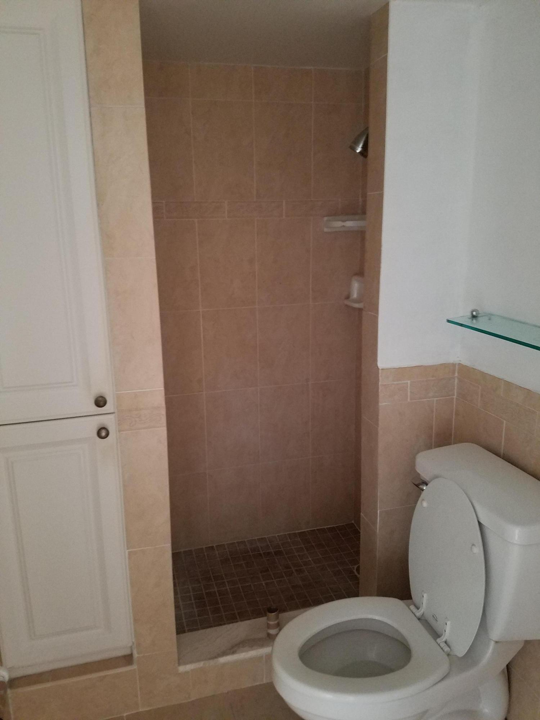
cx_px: 270
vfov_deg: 67.3
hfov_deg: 53.1
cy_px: 360
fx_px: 541
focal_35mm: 26
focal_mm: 4.2
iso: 320
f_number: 1.7
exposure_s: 1/10
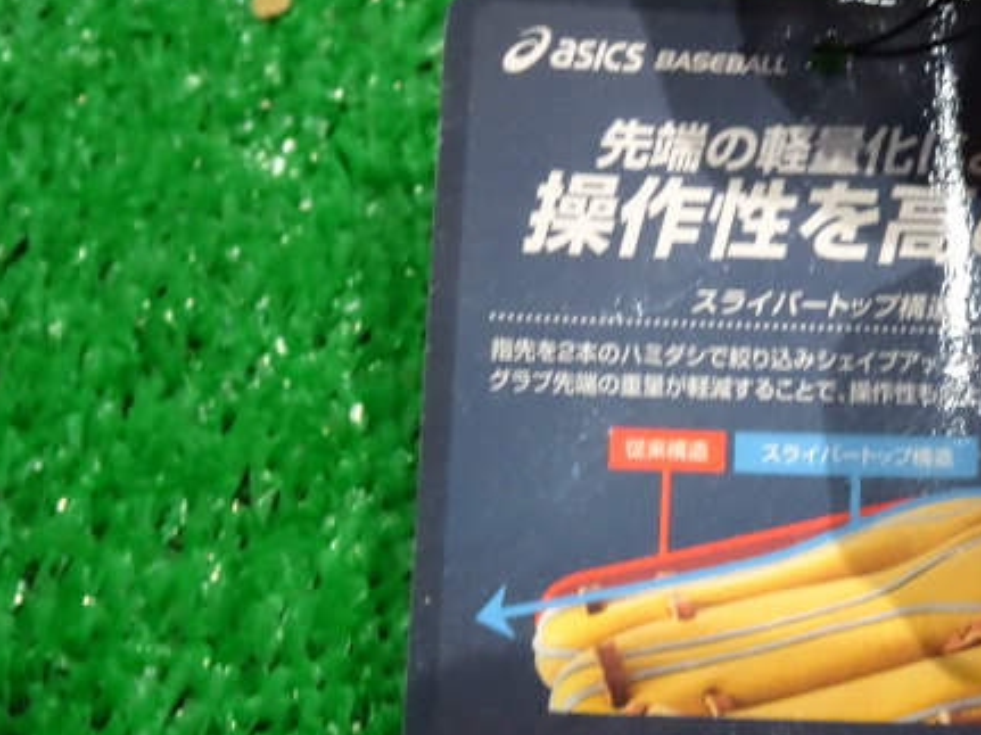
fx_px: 2861
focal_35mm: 101
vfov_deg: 14.6
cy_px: 517
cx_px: 717
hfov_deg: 19.3
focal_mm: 11.66
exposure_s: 1/40
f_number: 4.5
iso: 800
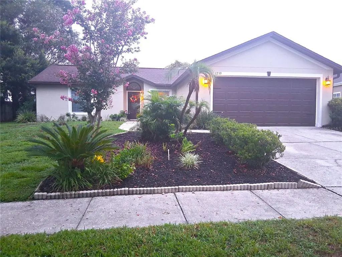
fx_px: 257
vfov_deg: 53.1
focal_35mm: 26
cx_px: 171
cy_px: 128
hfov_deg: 67.3
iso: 320
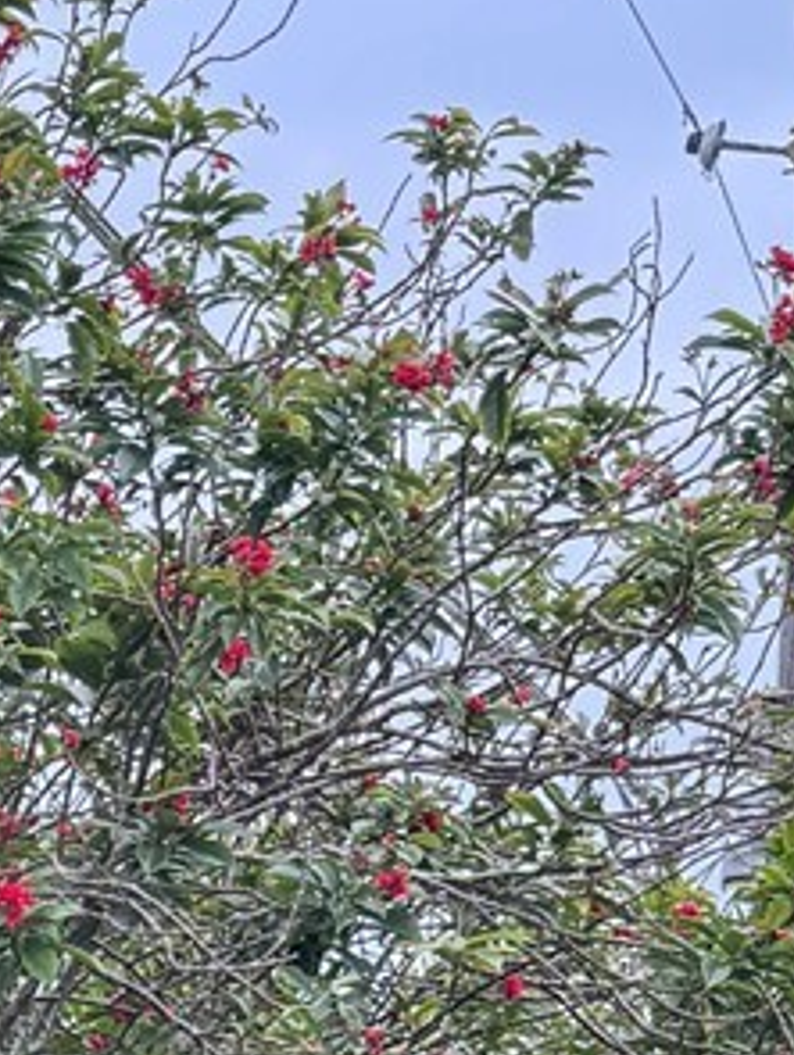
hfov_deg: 10.7
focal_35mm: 130
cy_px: 2207
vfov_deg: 12.9
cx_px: -637
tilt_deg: -1.5
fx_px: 3967
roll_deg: -0.6
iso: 80
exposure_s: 1/362
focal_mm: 6.76
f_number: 1.78
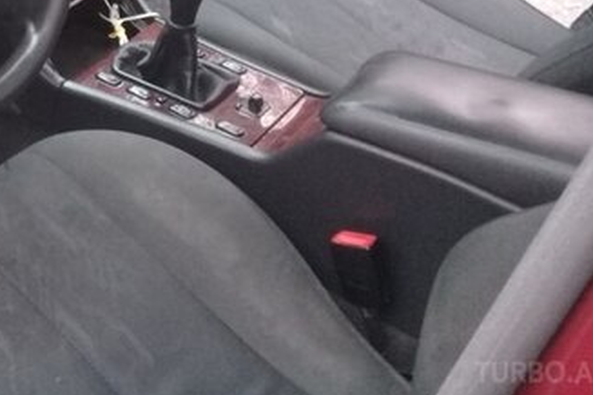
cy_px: -44
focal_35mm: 65
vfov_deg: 20.0
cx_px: 22
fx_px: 1071
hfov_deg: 29.2
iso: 200
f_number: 2.2
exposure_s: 1/20
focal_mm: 3.3
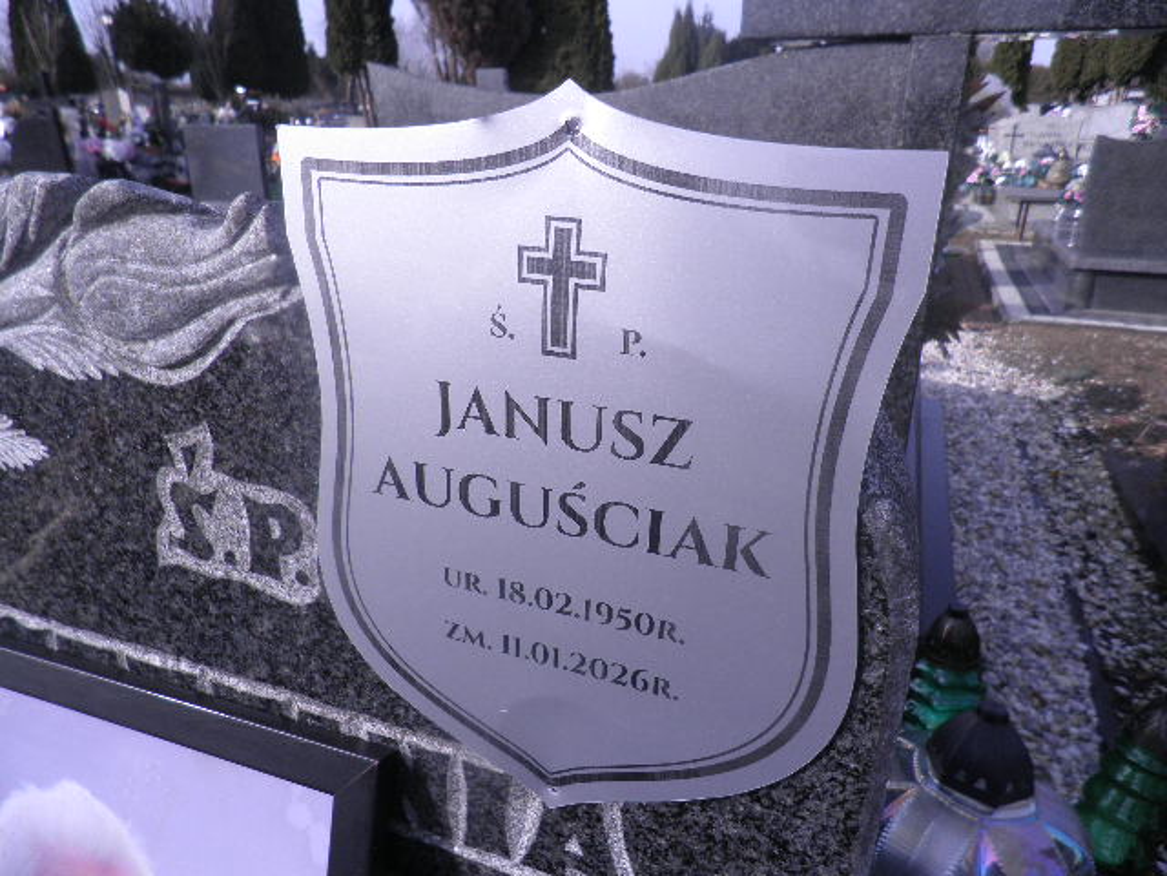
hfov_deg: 71.6
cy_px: 438
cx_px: 584
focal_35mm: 24
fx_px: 809
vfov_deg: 56.8
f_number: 3.3
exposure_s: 1/800
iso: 64
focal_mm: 4.3
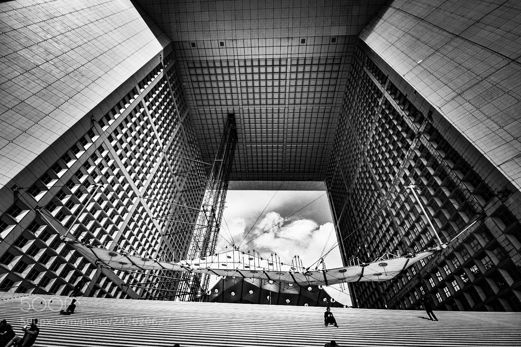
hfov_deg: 100.4
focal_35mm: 15
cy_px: 174
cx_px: 260
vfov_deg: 77.3
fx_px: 217
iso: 200
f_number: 10
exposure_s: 1/2500
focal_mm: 10
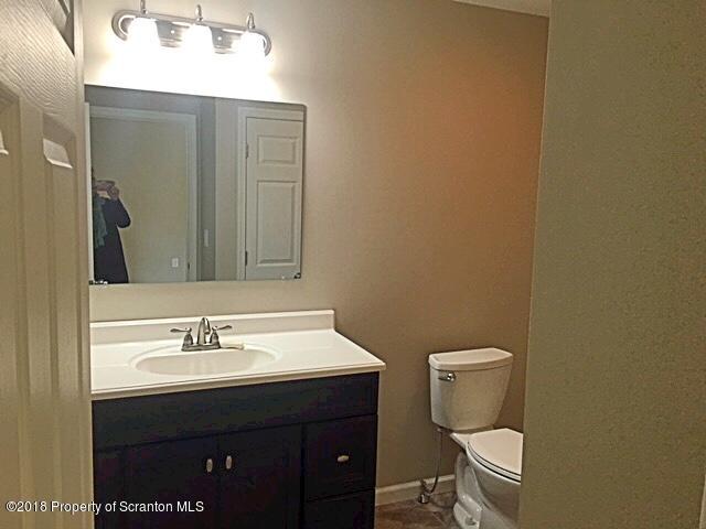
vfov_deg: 48.2
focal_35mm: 29
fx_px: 591
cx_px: 353
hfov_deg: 61.7
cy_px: 264
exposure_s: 1/30
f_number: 2.2
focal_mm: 4.15
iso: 40
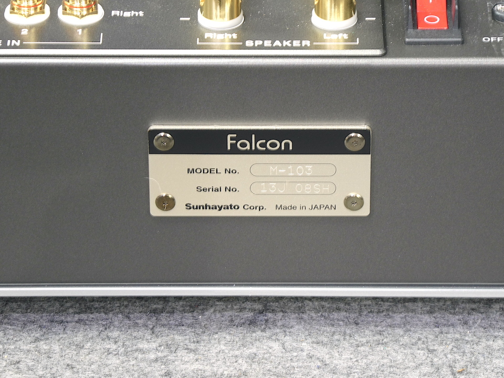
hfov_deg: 9.2
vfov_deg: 6.9
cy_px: 189
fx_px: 3116
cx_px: 252
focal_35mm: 214
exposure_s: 1
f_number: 5.6
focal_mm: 38.4
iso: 100
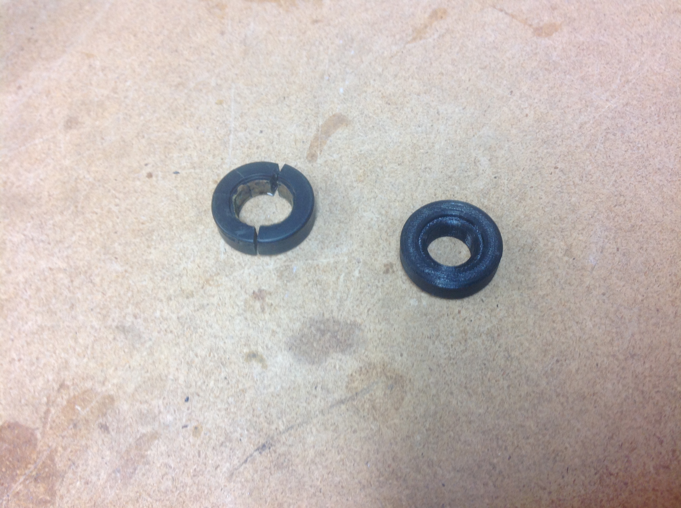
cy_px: 254
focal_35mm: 35
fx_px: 688
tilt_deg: -62.8
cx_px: 340
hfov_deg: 52.7
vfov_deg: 40.6
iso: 50
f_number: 2.4
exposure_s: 1/17
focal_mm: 4.28
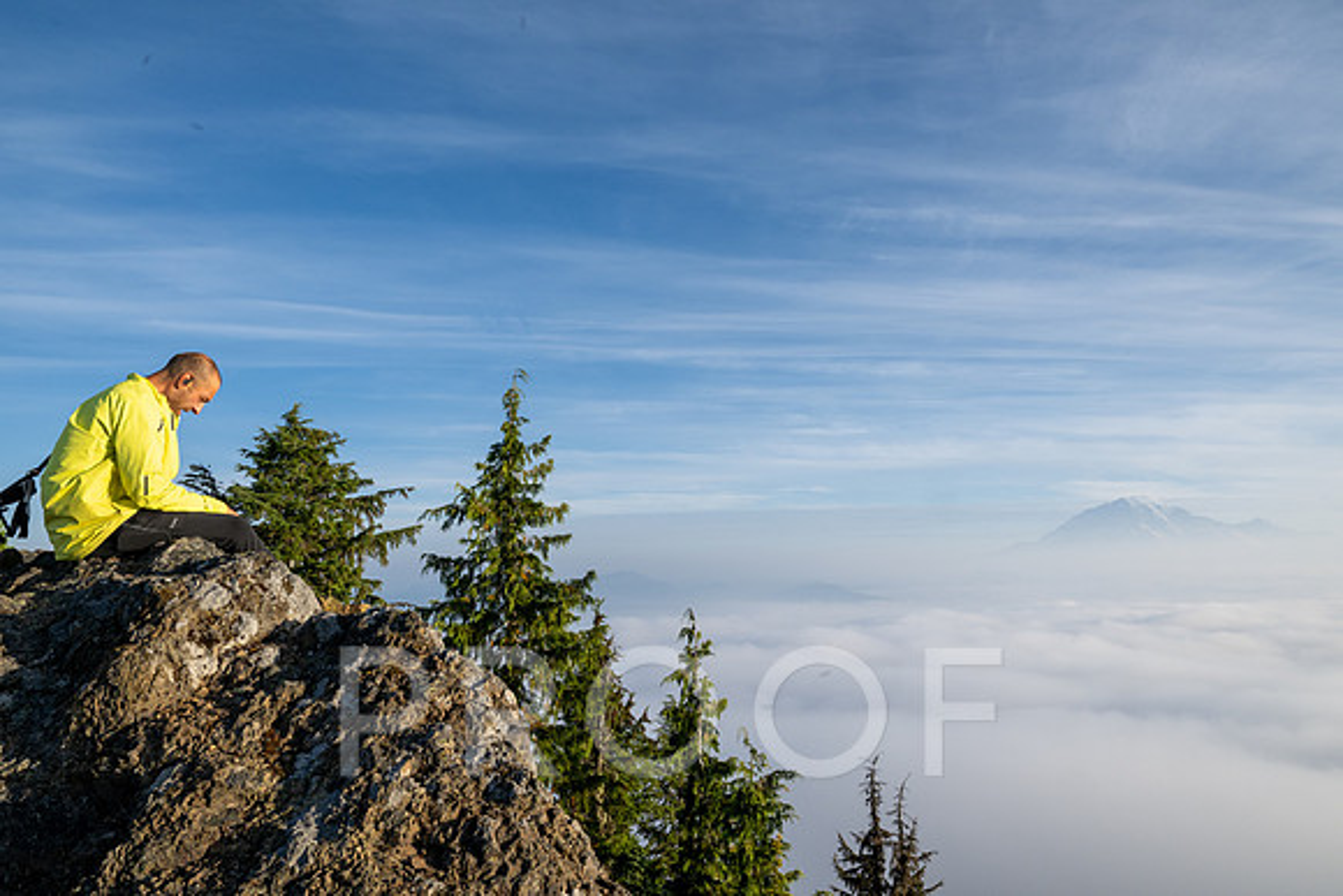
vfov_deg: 53.2
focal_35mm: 24
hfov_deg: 73.7
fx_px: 896
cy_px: 448
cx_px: 672
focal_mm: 24
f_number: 16
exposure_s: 1/200
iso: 400
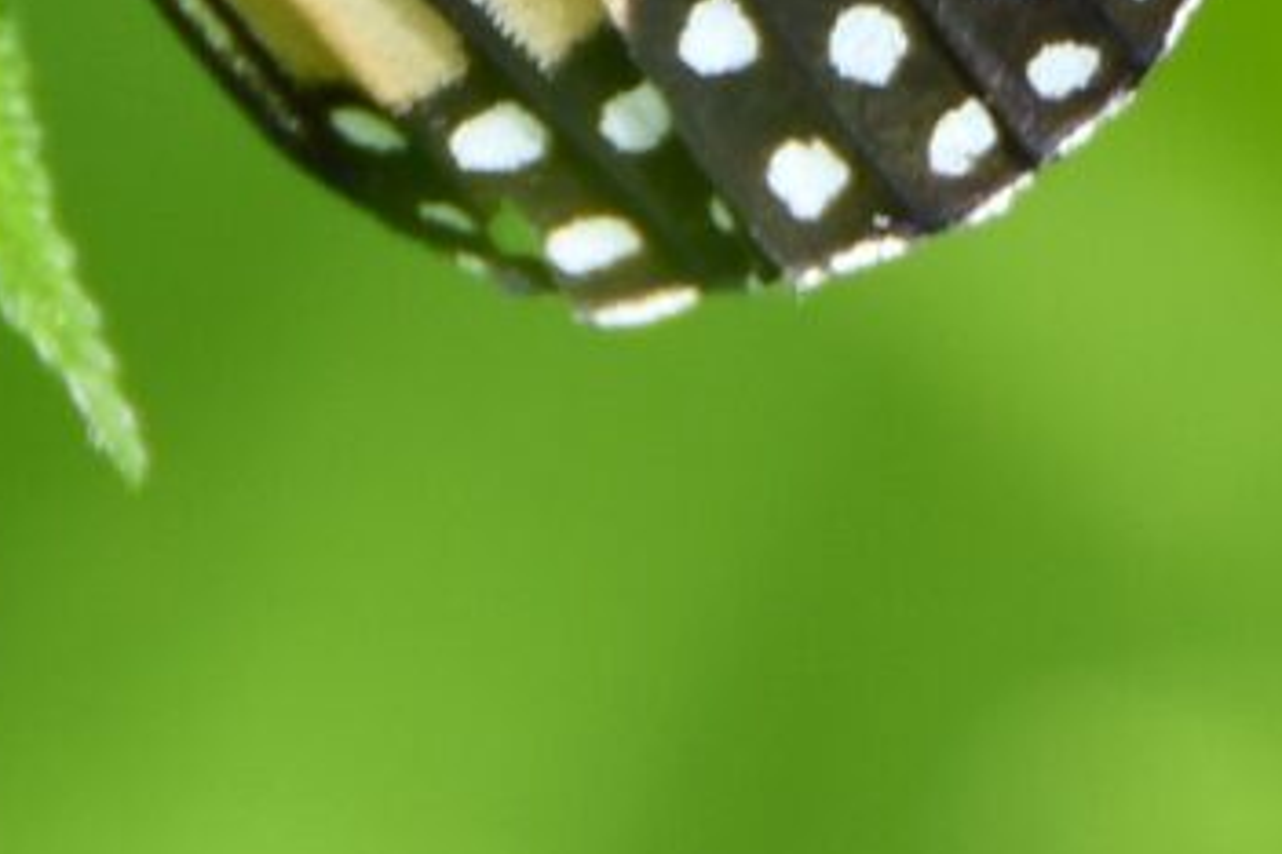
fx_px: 233484
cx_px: 121
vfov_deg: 0.2
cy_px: -998
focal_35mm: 6557
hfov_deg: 0.3
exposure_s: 1/500
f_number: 6.3
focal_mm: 600
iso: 280
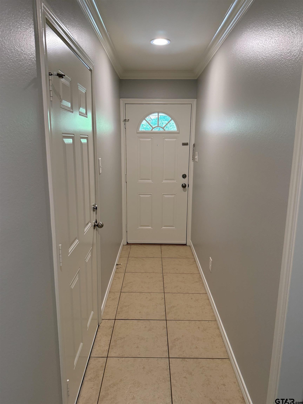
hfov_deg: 56.8
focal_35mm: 24
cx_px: 152
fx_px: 280
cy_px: 202
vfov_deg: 71.6
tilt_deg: -11.4
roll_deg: -1.2
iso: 320
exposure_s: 1/120
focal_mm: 6.76
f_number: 1.78
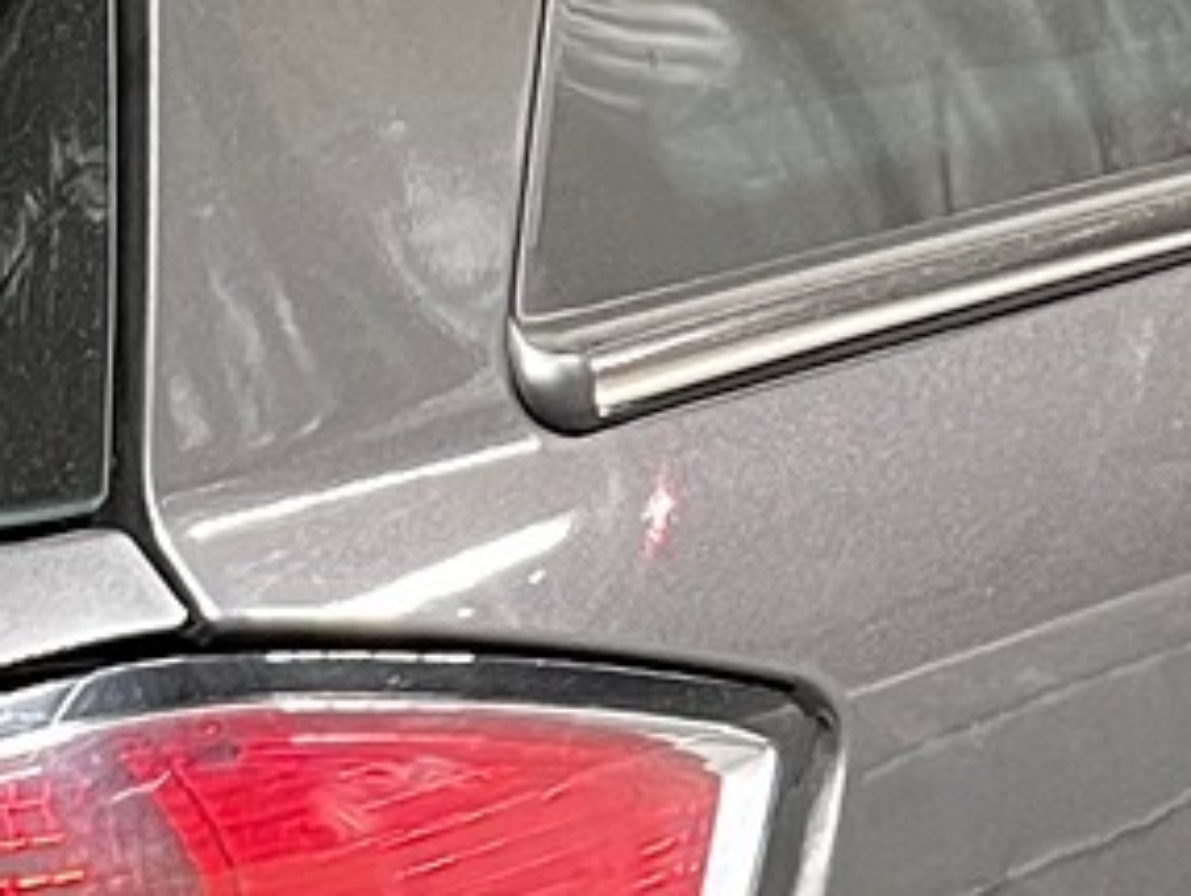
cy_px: 1446
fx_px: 6302
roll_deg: +0.3
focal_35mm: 183
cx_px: -429
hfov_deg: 10.5
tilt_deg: -19.7
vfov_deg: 7.9
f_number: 1.5
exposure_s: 1/50
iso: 125
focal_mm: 5.7
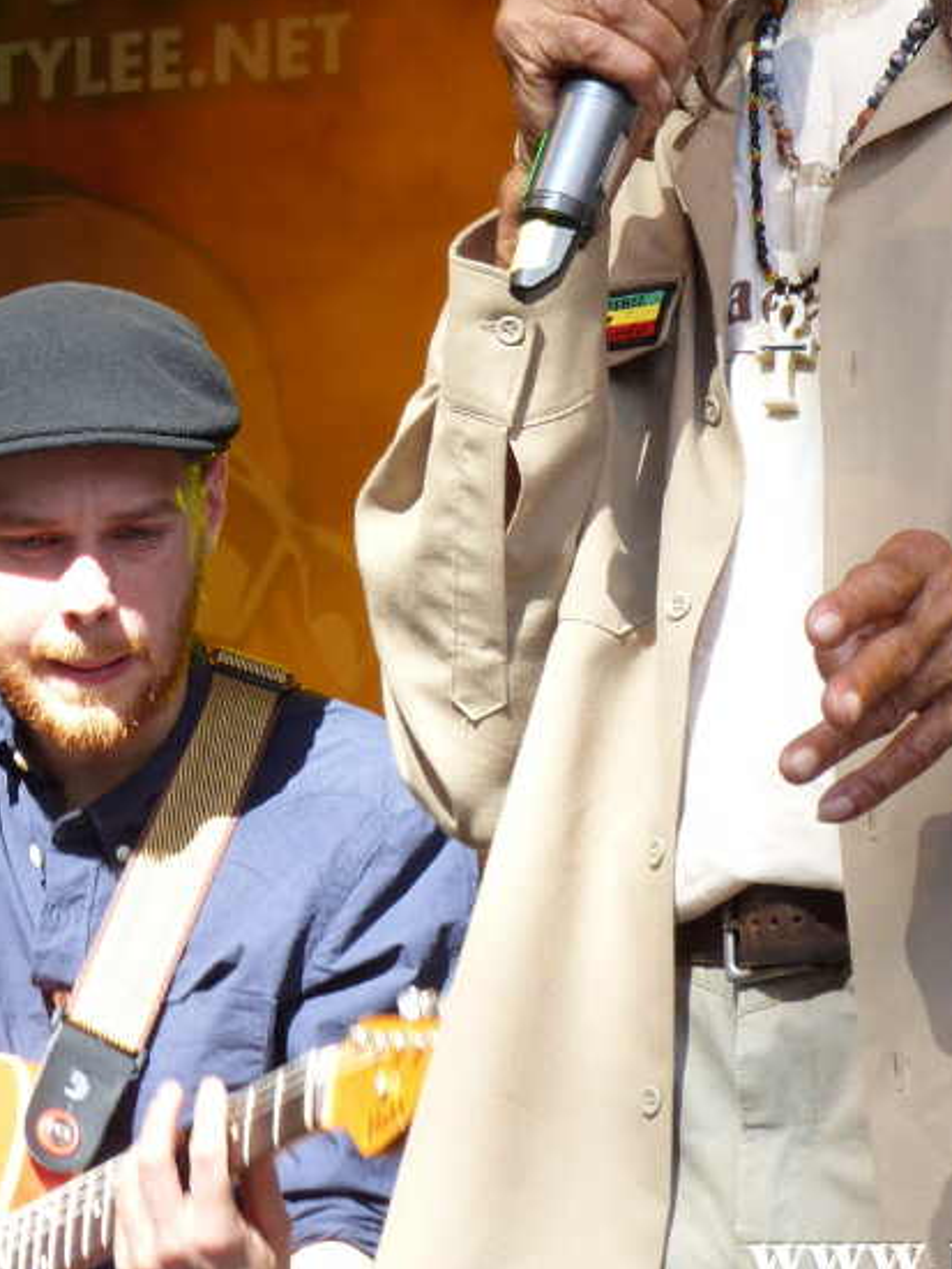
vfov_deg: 7.7
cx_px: 671
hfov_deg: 5.8
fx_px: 9453
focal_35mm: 258
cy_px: 175
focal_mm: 25.6
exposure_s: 1/125
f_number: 4
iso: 100
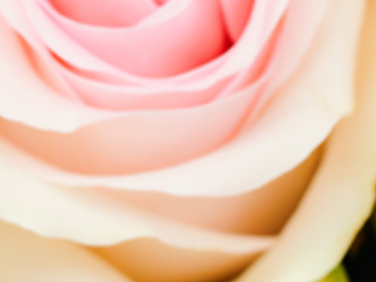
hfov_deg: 4.3
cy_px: 455
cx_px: 527
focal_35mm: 456
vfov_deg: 3.2
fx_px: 4953
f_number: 4
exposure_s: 1/100
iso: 400
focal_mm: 90
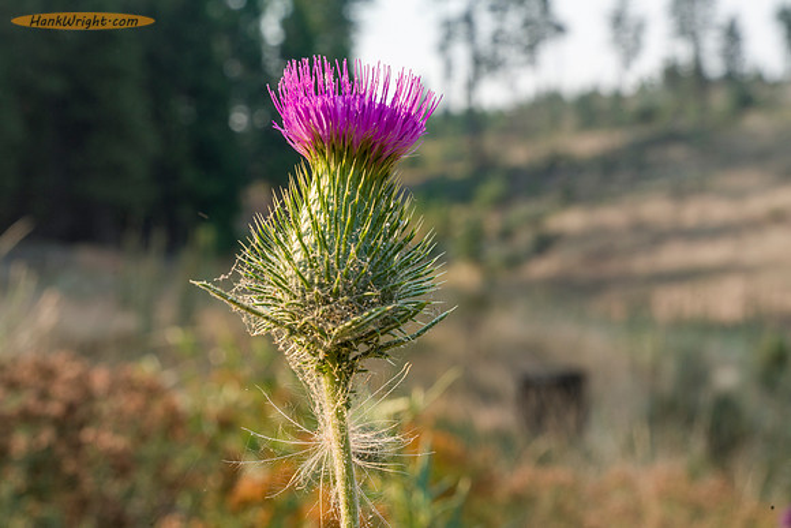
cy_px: 264
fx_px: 1538
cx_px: 396
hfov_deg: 28.8
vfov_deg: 19.5
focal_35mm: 70
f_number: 18
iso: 640
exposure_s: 1/80
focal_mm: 70
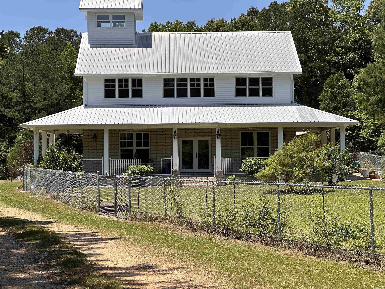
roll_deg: +0.1
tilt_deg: +1.8
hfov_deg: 25.3
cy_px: 144
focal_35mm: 77
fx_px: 856
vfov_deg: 19.1
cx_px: 192
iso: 32
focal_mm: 9
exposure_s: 1/769
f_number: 2.8
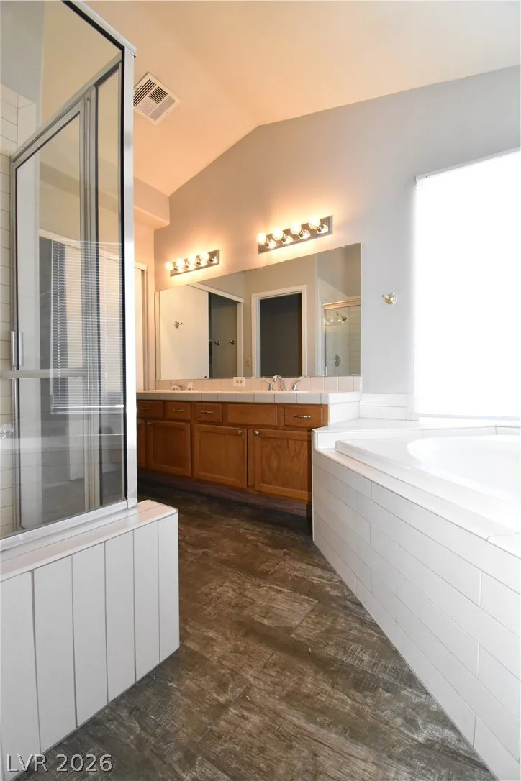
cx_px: 260
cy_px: 390
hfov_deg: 77.3
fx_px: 326
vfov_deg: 100.4
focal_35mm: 15
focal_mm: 10
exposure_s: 1/125
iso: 4000
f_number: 8
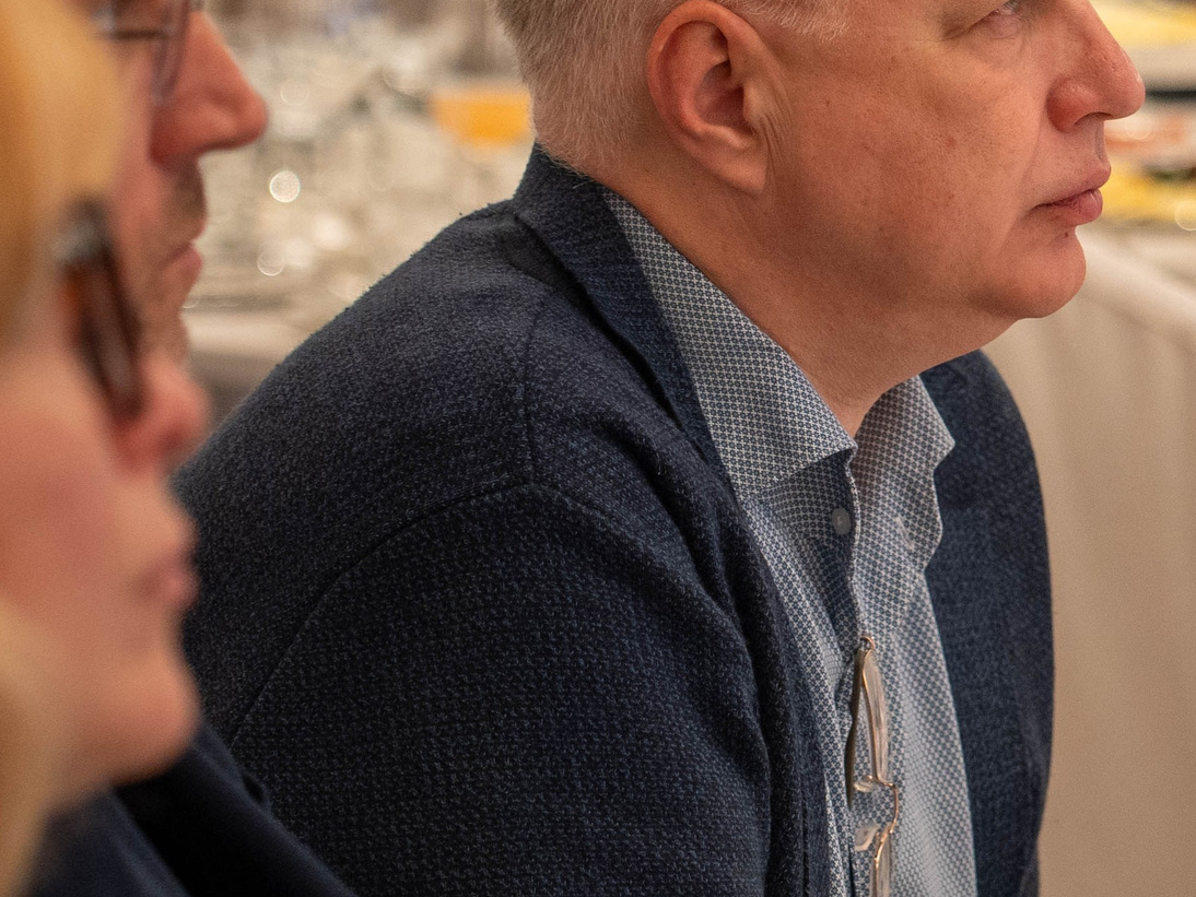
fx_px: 8709
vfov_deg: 5.9
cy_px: 416
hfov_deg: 7.8
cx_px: 1242
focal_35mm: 252
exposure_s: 1/200
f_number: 2.8
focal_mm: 75
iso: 1000
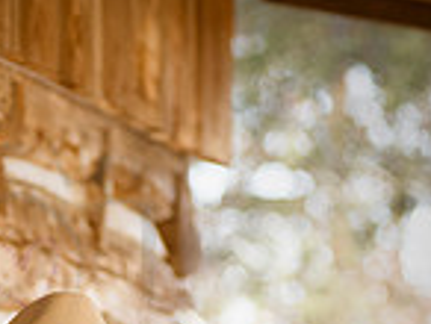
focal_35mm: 311
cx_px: 27
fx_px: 3879
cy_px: 536
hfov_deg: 6.3
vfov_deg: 4.7
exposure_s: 1/500
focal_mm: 105
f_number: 3.5
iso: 800
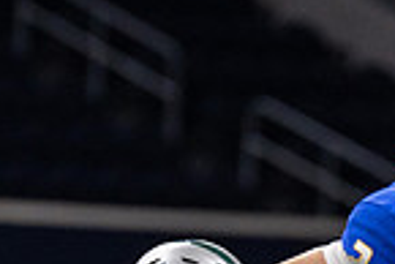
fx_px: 14058
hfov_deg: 1.6
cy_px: 436
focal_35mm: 1280
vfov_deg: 1.1
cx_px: 284
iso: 1000
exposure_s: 1/1000
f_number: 2.8
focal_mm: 200
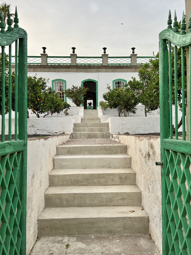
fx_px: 191
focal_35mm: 26
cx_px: 96
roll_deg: +0.5
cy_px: 128
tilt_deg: +1.7
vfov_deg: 67.3
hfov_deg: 53.1
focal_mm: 5.7
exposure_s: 1/597
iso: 50
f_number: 1.5
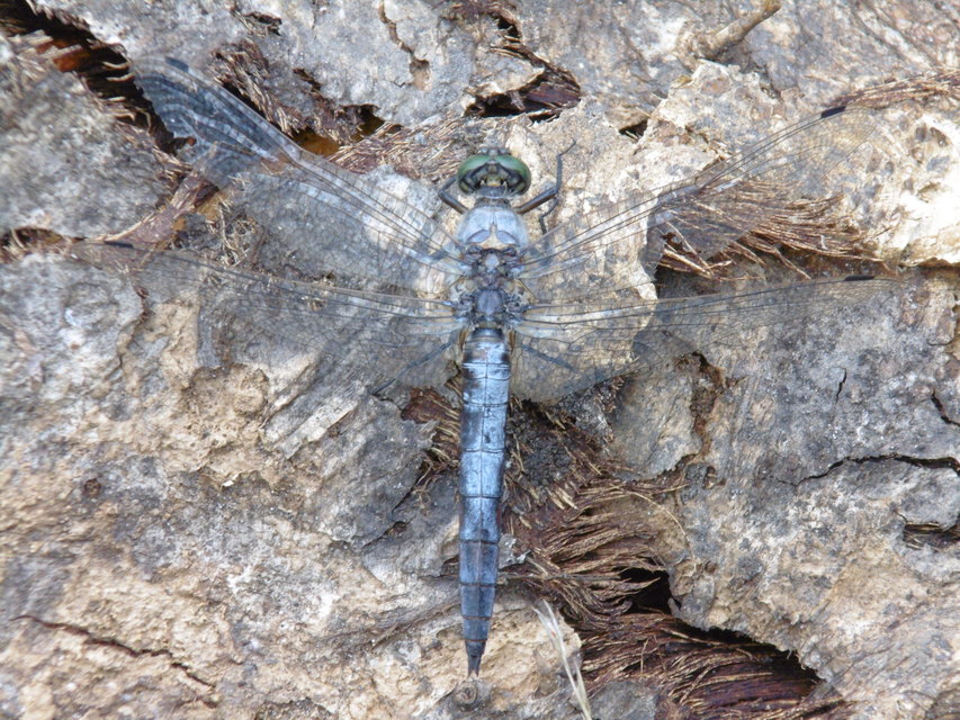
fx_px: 16892
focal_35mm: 609
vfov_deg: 2.4
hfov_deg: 3.3
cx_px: 480
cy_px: 360
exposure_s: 1/200
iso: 200
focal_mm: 112.2
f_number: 6.2
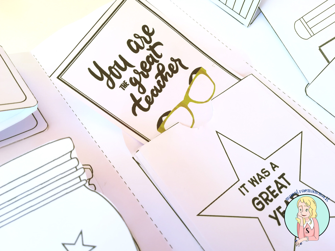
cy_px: 126
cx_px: 168
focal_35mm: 26
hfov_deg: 67.3
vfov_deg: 53.1
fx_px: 252
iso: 50
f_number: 2.2
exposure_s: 1/101
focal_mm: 3.83
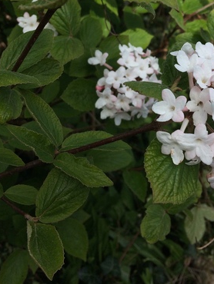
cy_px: 57
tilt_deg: -36.3
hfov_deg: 30.3
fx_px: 387
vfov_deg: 38.9
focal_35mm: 47
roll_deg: +4.4
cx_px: 164
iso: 32
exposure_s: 1/2415
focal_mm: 4.15
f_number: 2.2
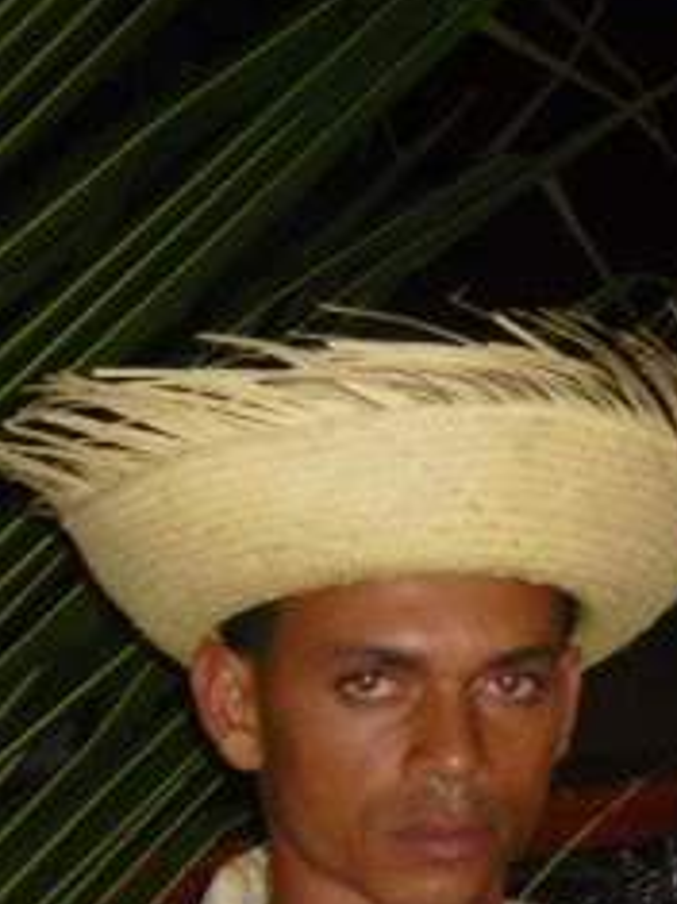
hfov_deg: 7.3
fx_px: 5011
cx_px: 1535
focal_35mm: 192
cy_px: 769
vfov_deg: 10.3
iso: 400
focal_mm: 7.7
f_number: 3.4
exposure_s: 1/60
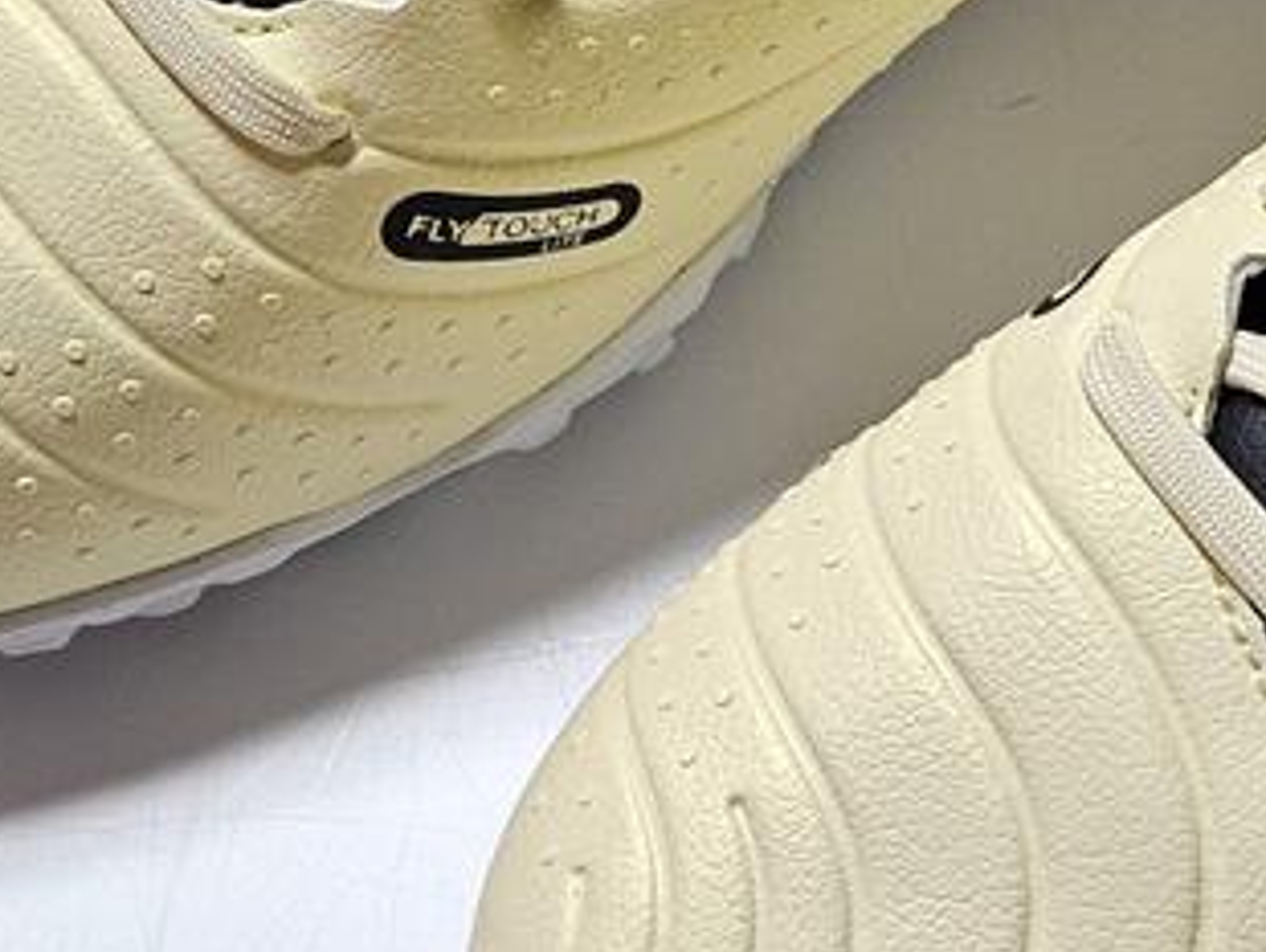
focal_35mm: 99
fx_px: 3624
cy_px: 114
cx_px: 1213
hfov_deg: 19.3
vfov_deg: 14.8
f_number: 1.8
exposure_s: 1/120
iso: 160
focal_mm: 5
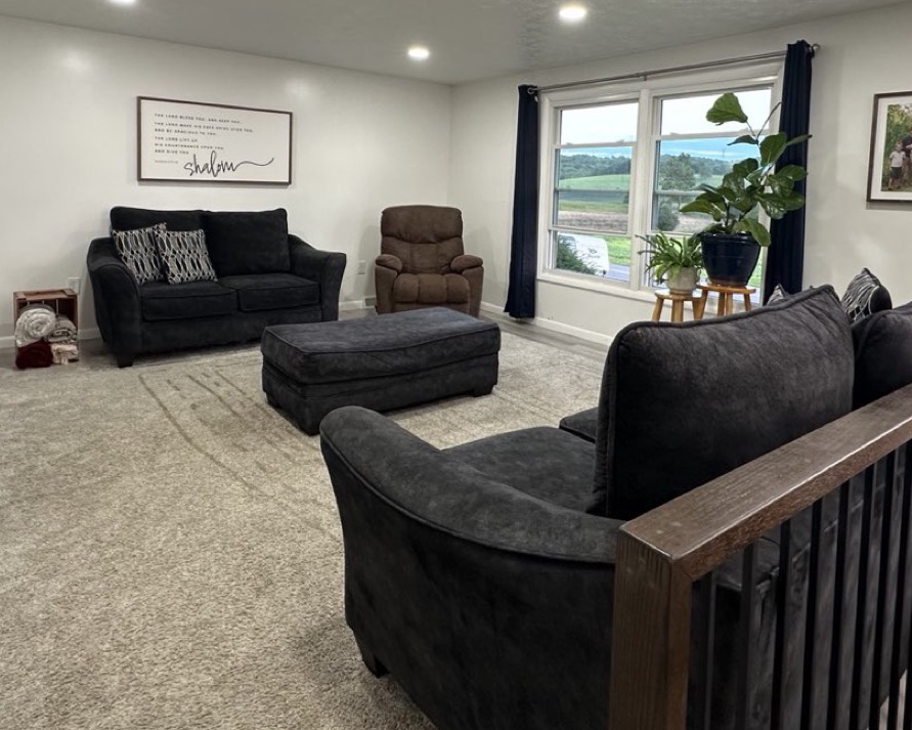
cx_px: 474
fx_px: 621
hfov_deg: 72.6
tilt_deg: -4.1
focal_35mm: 23
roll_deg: -2.1
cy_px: 228
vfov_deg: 59.1
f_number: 2.2
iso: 200
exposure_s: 1/60
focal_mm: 2.22
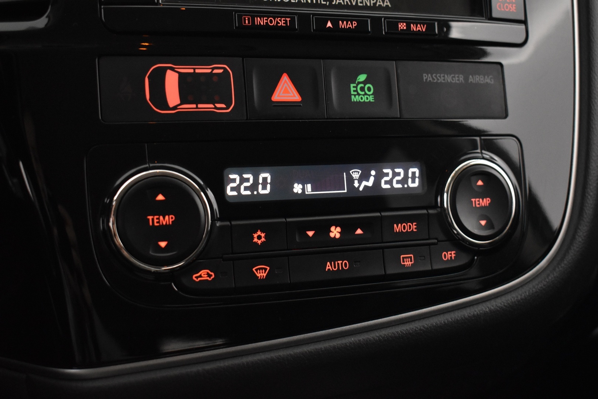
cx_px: 299
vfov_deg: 26.5
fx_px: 847
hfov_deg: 38.9
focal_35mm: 51
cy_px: 200
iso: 3200
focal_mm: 34
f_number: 4.5
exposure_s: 1/30
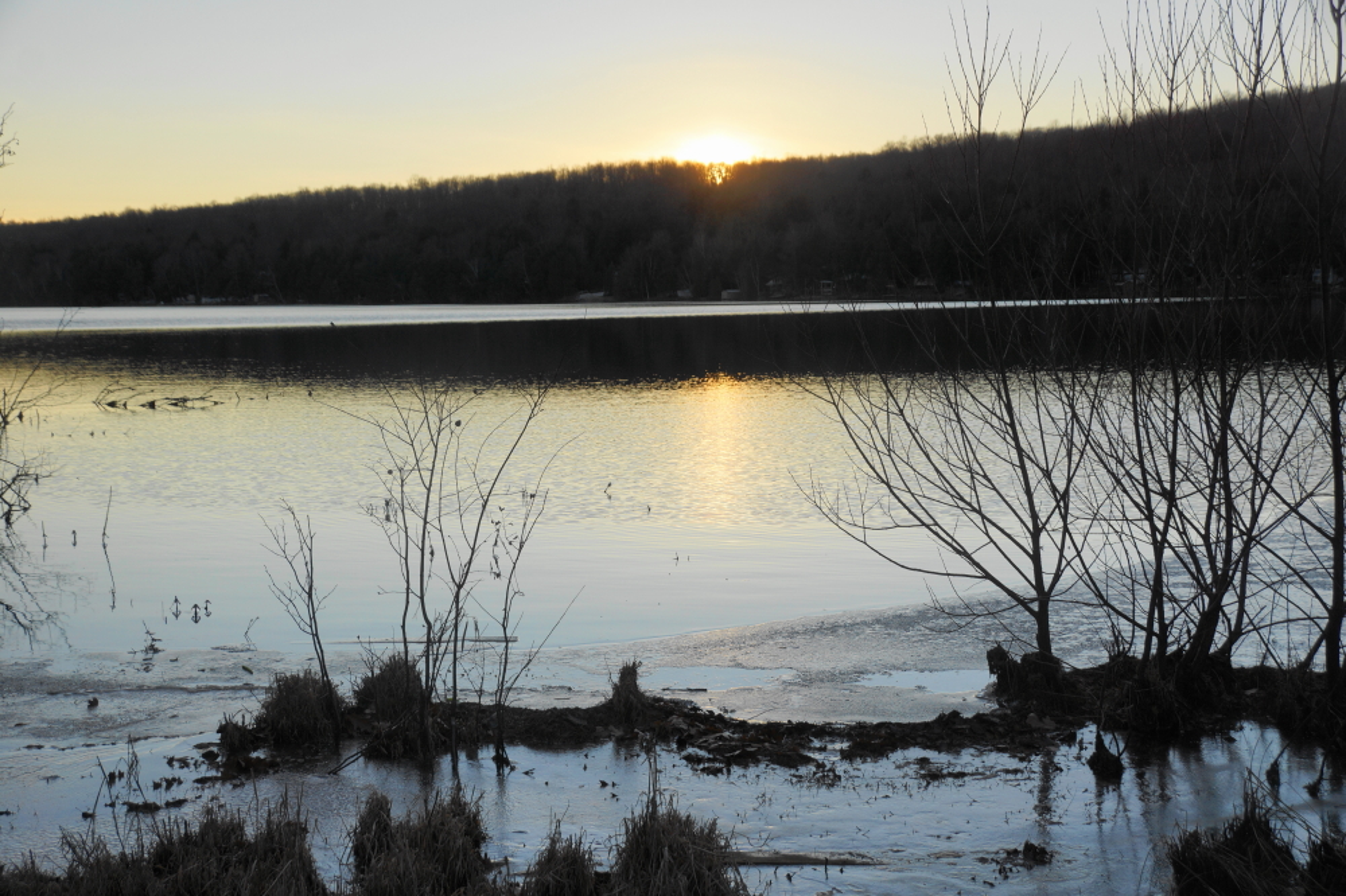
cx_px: 673
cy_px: 448
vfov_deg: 25.7
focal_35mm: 52
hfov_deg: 37.9
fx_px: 1962
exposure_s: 1/160
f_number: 6.3
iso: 100
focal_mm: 35
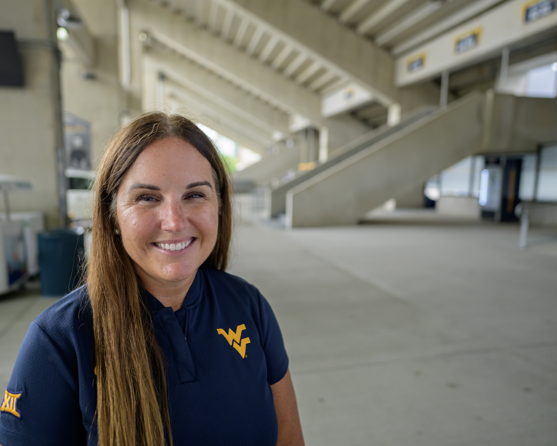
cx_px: 225
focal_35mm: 23
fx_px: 379
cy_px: 224
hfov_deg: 71.9
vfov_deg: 60.9
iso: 900
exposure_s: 1/400
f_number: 1.8
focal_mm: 20
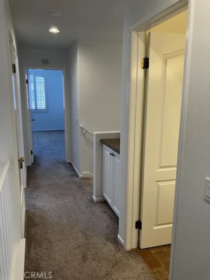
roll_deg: +0.4
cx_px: 105
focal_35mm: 28
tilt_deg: -11.5
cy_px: 140
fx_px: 226
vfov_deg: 63.4
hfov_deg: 49.7
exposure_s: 1/60
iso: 80
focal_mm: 3.99
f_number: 1.8
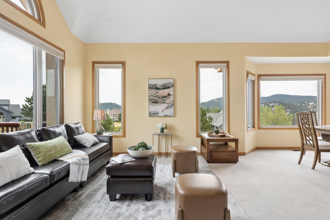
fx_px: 165
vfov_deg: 67.5
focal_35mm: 18
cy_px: 110
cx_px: 165
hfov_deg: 90.0
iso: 500
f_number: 10
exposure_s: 1/60
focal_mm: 18
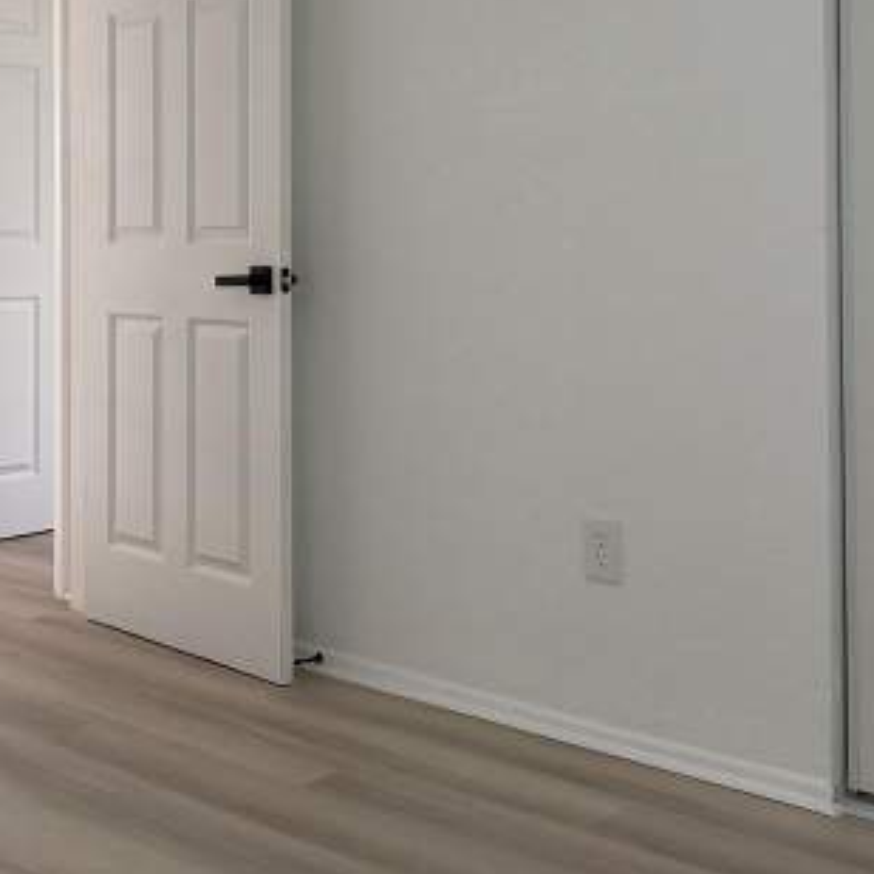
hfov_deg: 30.8
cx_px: 269
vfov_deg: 30.4
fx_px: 1571
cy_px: 192
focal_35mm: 55
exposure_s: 1/146
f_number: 1.78
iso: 200
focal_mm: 6.76
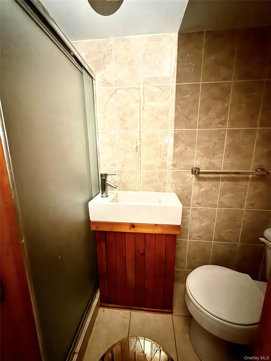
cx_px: 136
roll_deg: +0.3
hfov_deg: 85.7
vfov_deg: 102.1
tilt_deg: -10.9
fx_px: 146
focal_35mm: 14
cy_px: 180
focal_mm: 2.22
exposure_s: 1/12
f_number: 2.2
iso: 1600
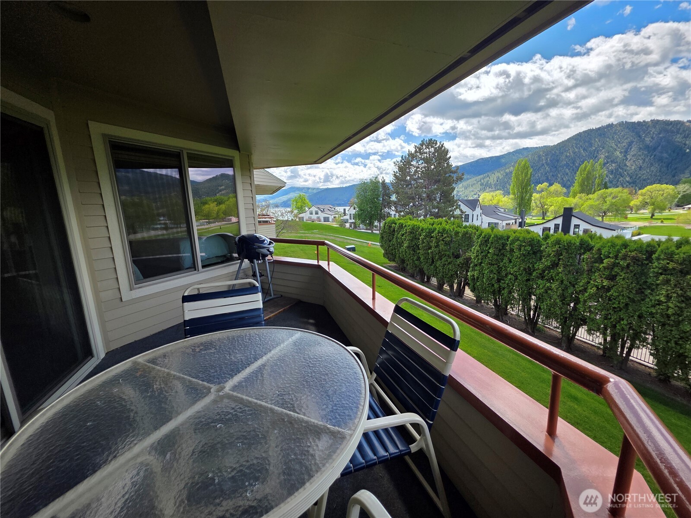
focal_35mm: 13
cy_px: 259
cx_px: 346
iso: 40
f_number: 1.9
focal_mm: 2.2
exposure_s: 1/1084
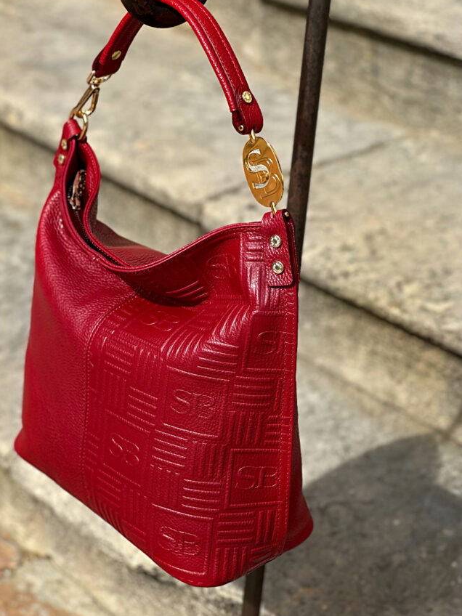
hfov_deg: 15.9
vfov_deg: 21.1
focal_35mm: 93
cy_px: 286
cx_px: 196
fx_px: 1655
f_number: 2.8
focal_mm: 9
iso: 32
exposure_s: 1/449
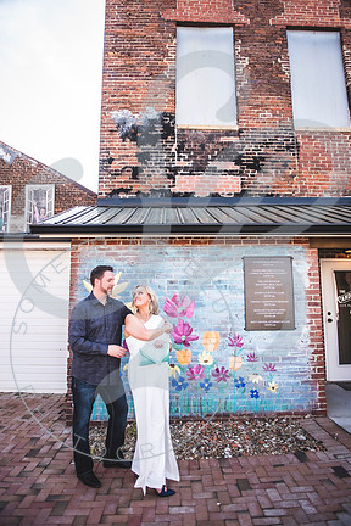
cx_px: 178
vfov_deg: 71.5
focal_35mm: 25
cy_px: 256
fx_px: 366
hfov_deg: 51.3
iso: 100
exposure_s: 1/400
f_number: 2.8
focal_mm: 24
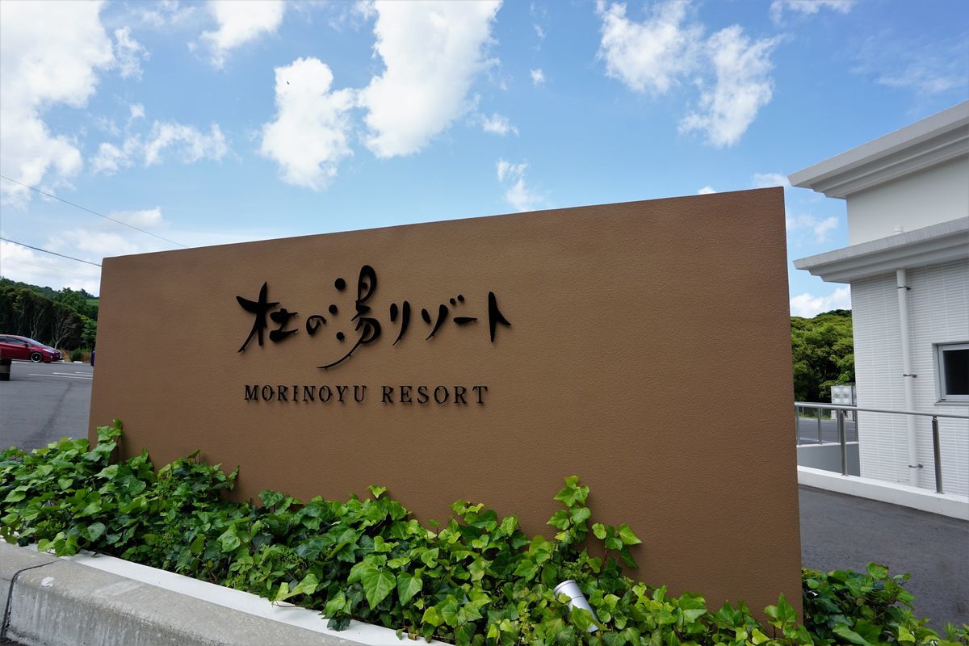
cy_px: 323
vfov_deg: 53.1
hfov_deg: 73.7
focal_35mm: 24
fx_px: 646
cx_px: 484
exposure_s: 1/125
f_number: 11
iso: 100
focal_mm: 16
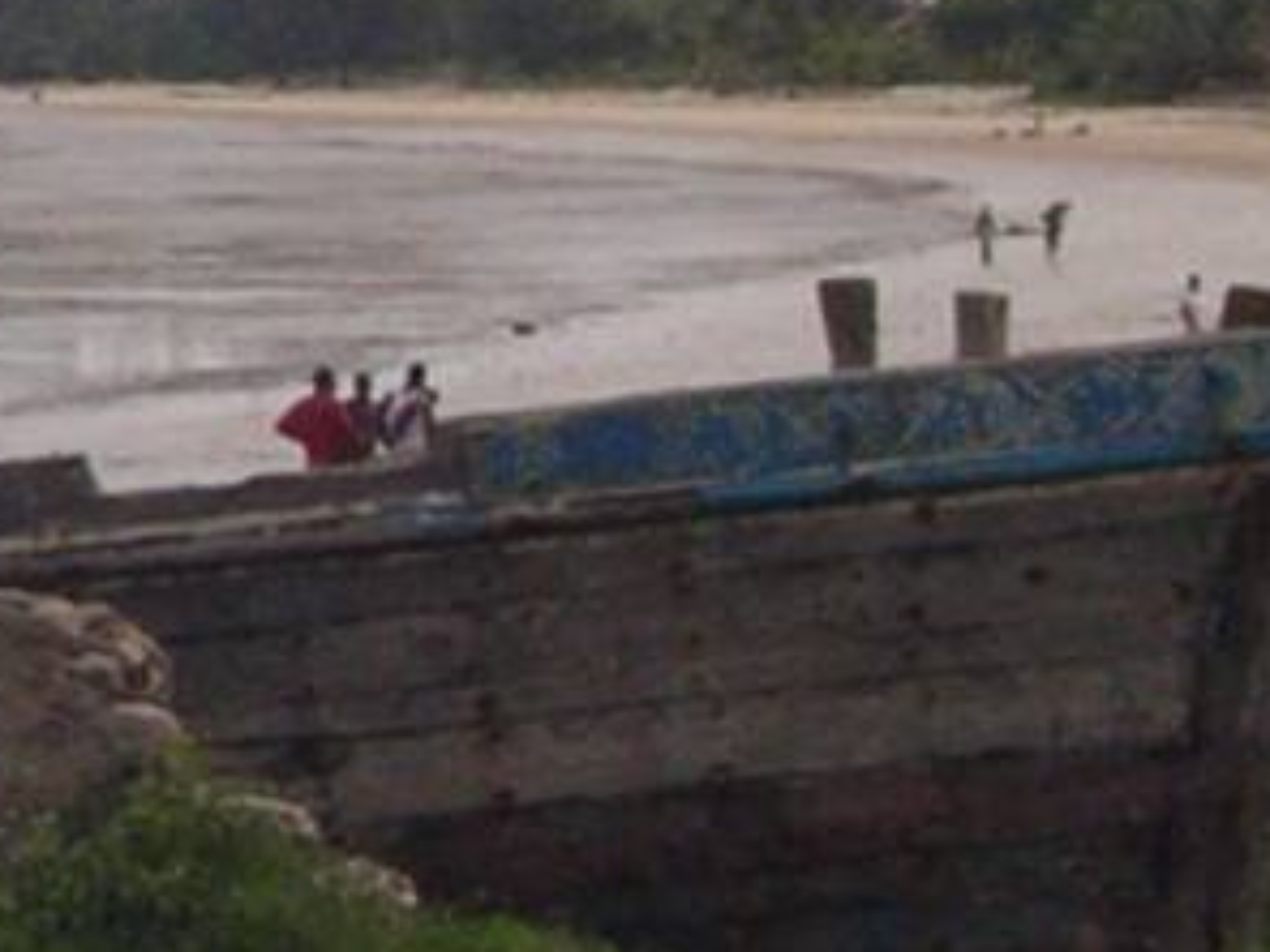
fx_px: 13905
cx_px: -1025
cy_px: -30
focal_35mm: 379
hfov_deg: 5.2
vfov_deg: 3.9
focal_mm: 10.8
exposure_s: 1/125
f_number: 8.4
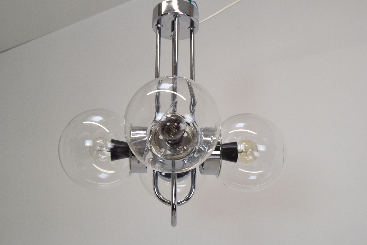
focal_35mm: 39
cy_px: 122
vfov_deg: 34.3
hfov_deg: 49.5
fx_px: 398
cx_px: 184
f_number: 9
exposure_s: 1/320
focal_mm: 26
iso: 1600
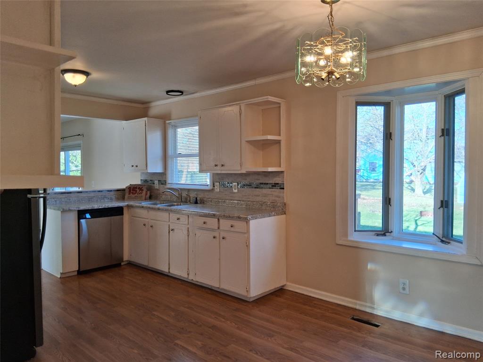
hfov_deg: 67.3
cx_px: 242
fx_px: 363
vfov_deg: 53.1
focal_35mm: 26
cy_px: 181
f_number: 1.8
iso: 100
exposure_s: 1/120
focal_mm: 3.98
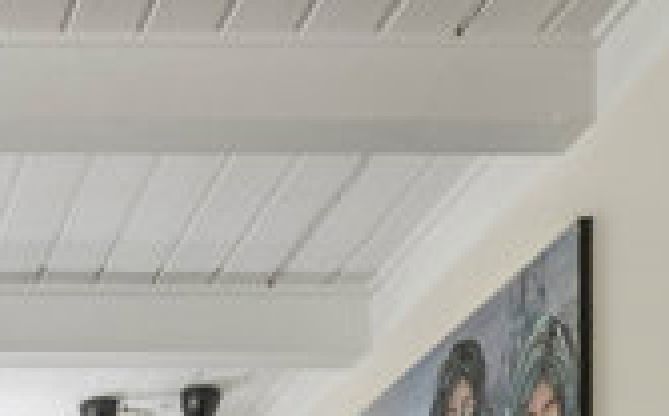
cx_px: -268
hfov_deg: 20.8
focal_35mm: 88
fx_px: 1603
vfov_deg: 12.0
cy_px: 986
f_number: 4
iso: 400
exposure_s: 1/160
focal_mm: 18
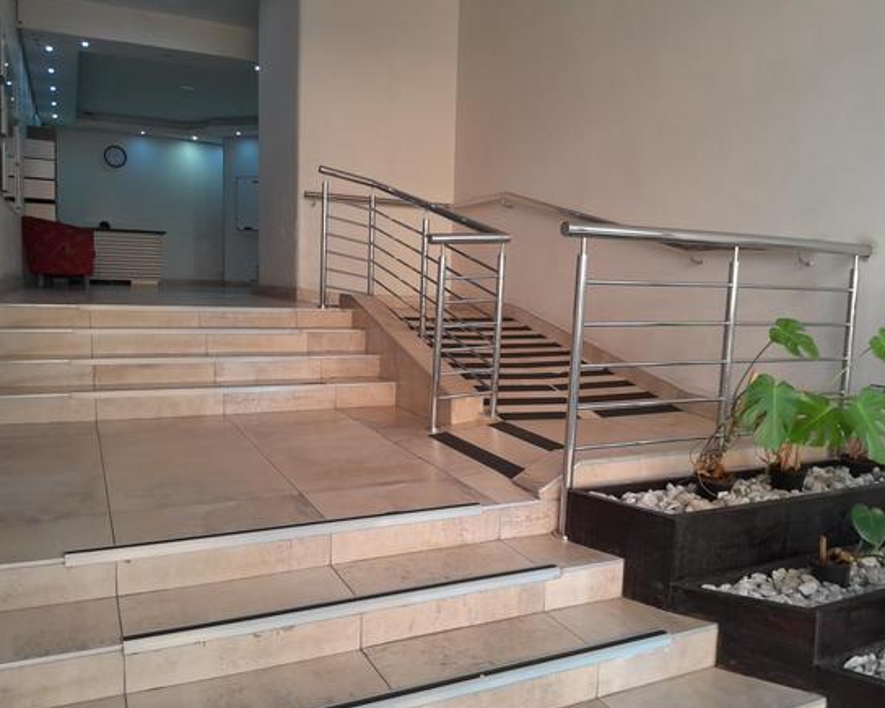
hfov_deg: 62.2
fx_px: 733
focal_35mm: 28
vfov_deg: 51.5
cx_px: 447
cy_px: 361
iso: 100
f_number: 1.8
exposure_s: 1/50
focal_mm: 3.98
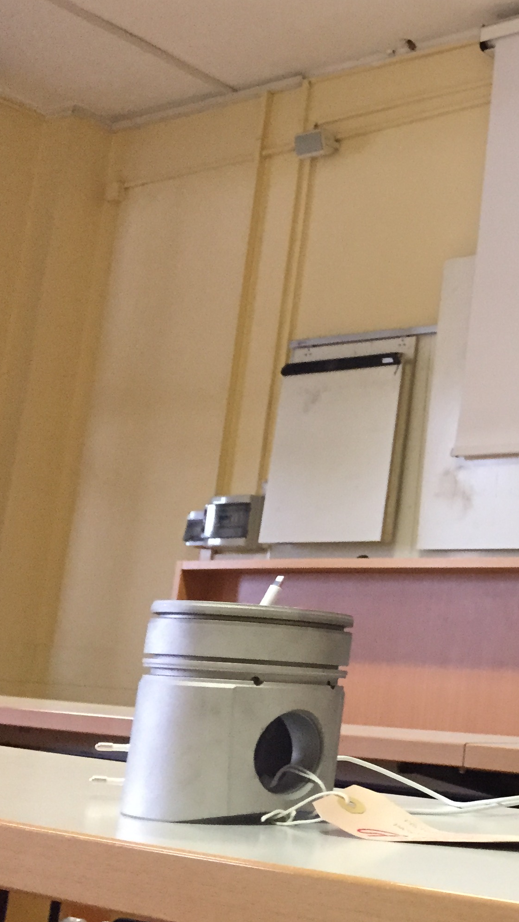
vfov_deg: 39.8
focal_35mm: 52
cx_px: 713
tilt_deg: +10.6
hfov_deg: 20.6
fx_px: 1272
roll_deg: -3.4
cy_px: 433
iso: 320
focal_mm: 4.15
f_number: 2.2
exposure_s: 1/33
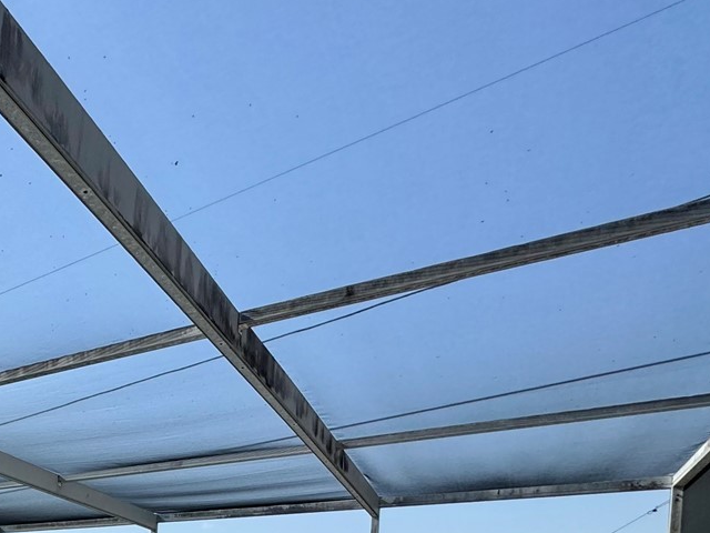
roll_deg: -2.8
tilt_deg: -0.7
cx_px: -128
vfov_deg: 33.2
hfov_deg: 39.3
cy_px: 641
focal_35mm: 35
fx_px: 718
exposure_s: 1/1143
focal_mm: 2.22
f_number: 2.2
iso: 40
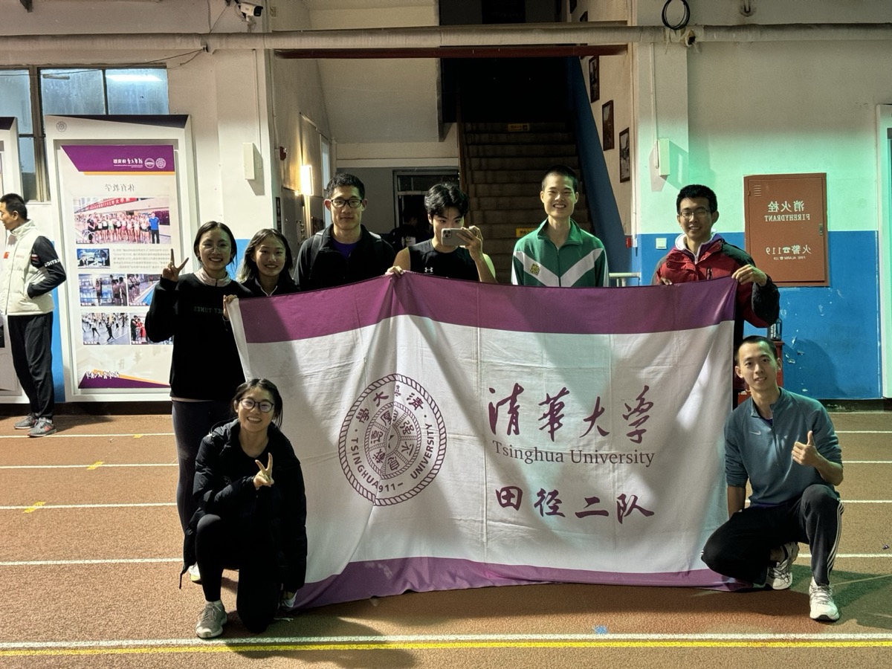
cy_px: 334
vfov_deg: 30.3
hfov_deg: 39.7
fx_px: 1237
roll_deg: +1.3
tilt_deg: -5.7
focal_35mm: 48
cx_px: 446
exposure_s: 1/33
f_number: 1.78
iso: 250
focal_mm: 6.76
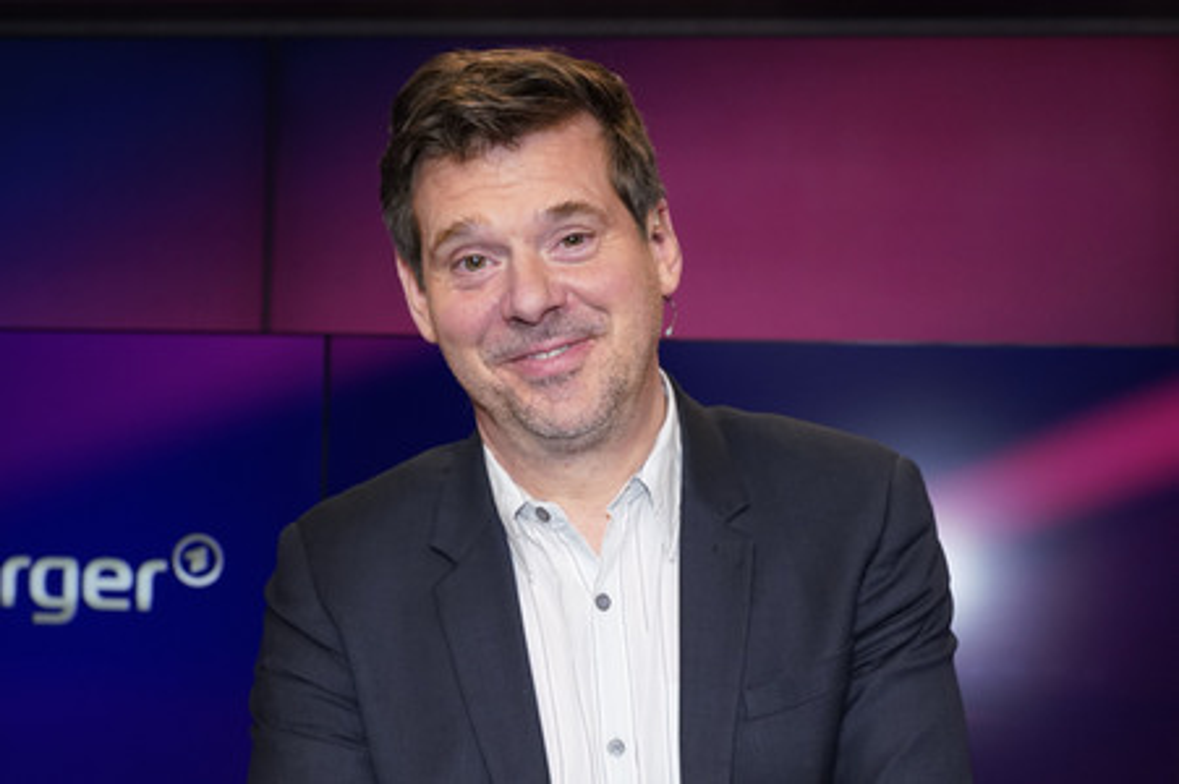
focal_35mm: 34
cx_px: 590
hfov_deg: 55.8
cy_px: 392
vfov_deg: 38.8
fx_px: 1113
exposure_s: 1/160
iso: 1600
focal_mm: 34
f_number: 5
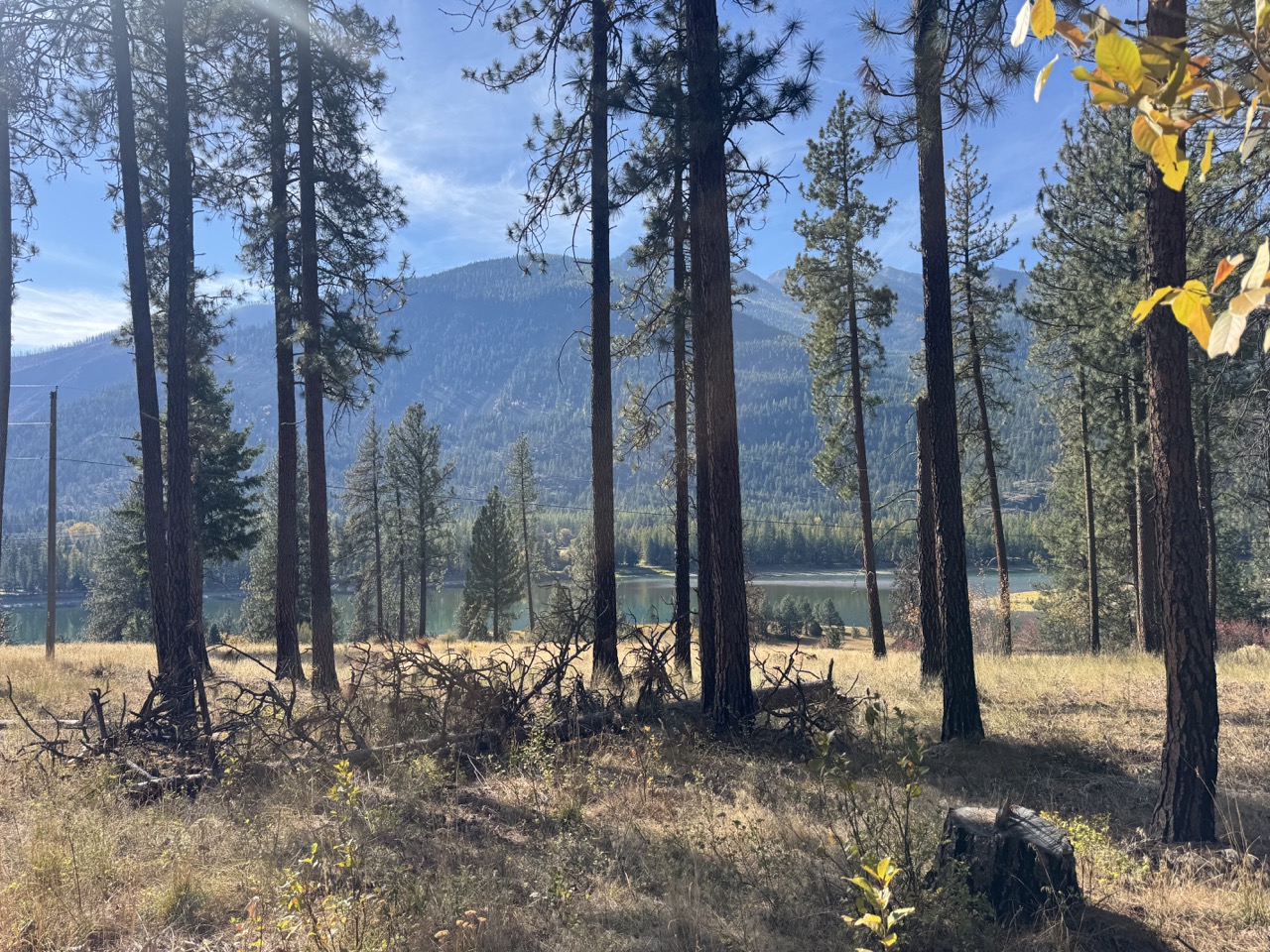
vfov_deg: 56.8
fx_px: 881
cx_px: 635
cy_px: 476
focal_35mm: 24
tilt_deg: +0.1
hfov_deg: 71.6
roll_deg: -0.9
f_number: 1.78
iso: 80
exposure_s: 1/2252
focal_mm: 6.76
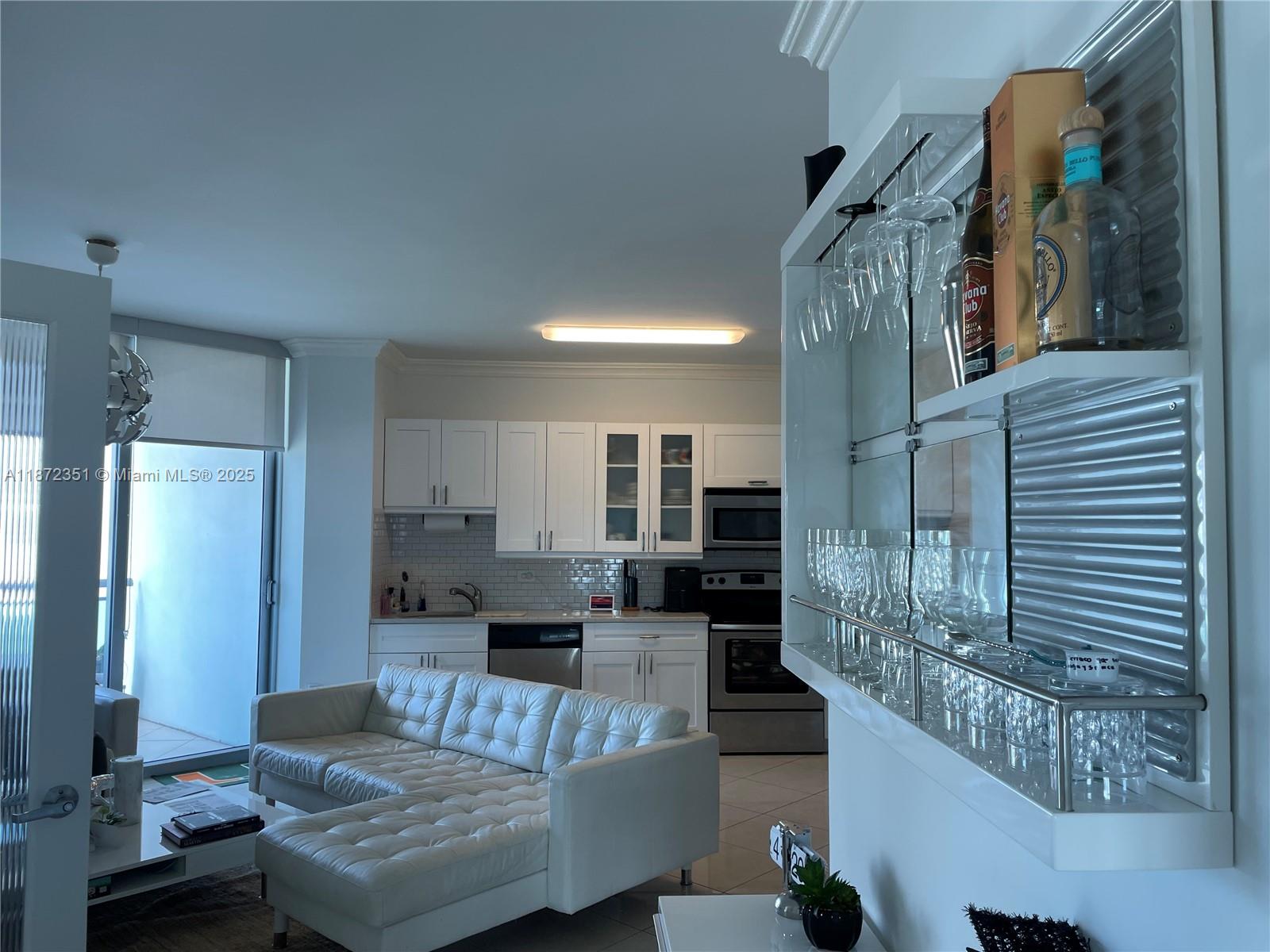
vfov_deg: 53.1
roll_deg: -0.1
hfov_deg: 67.3
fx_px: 954
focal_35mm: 26
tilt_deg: +3.0
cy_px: 476
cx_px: 635
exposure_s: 1/120
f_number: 1.6
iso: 64
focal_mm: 4.2
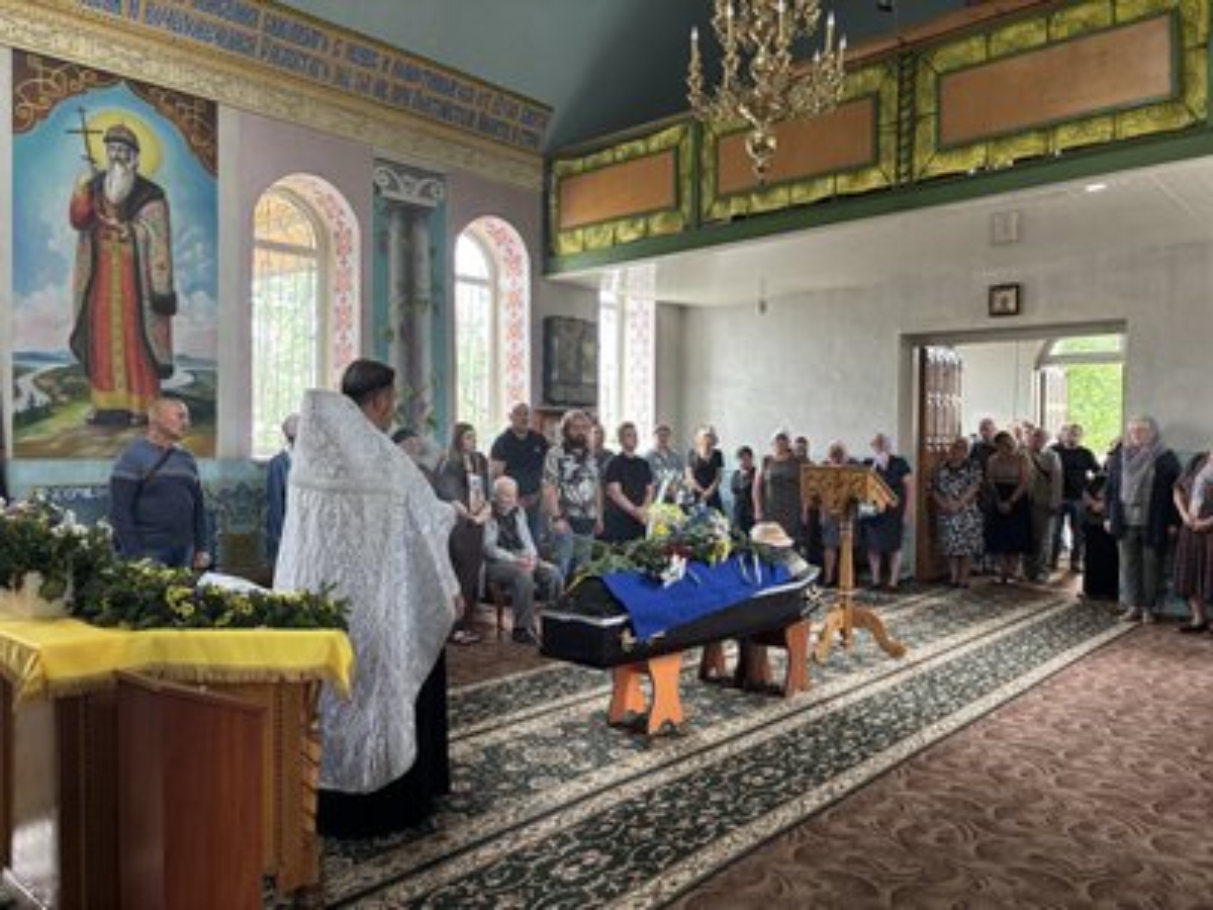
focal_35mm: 26
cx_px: 606
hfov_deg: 67.3
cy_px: 455
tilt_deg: -2.0
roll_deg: -0.4
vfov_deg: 53.1
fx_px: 911
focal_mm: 5.96
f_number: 1.6
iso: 125
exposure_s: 1/95
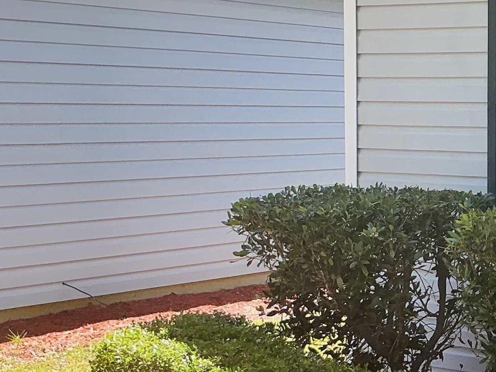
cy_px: 179
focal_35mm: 82
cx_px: 660
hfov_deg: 21.4
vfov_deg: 18.0
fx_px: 1175
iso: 20
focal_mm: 3
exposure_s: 1/226
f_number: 1.8
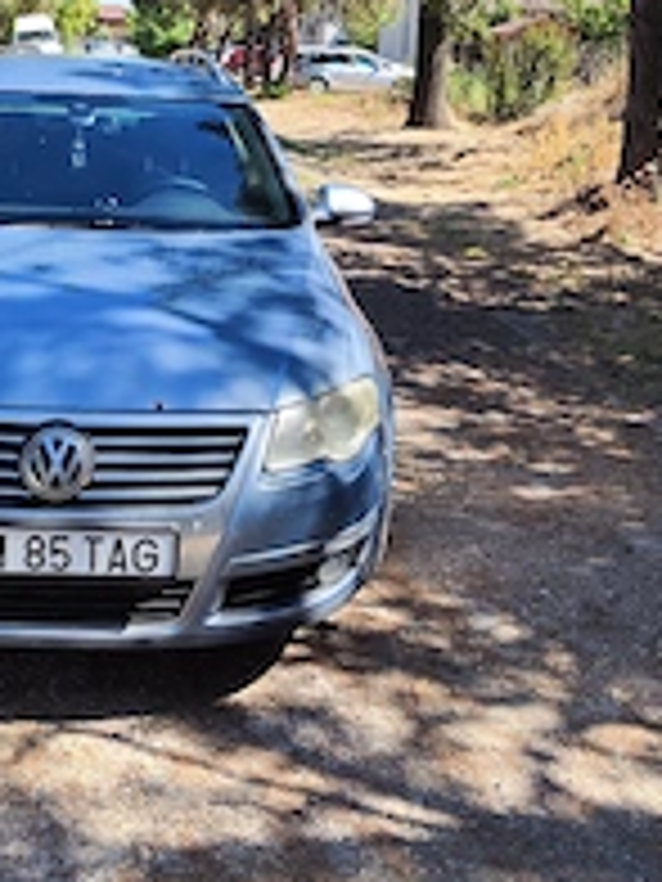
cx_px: 117
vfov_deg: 38.1
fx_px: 1249
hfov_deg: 28.9
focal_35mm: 49
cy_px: 238
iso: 50
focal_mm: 5.59
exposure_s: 1/1226
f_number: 1.88
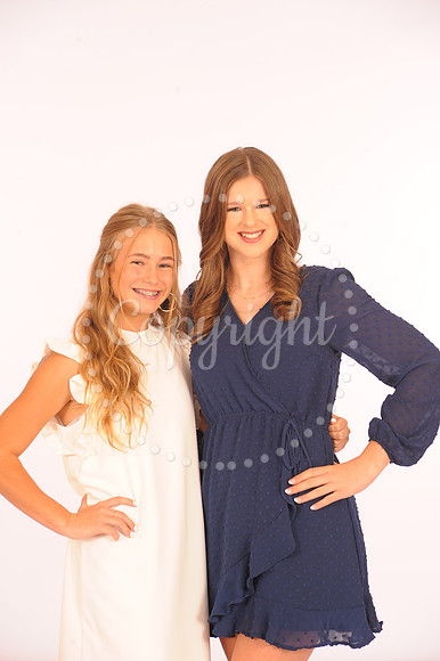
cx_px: 220
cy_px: 330
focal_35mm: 105
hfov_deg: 13.0
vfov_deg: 19.5
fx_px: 1927
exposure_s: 1/60
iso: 320
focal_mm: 105
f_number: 7.1
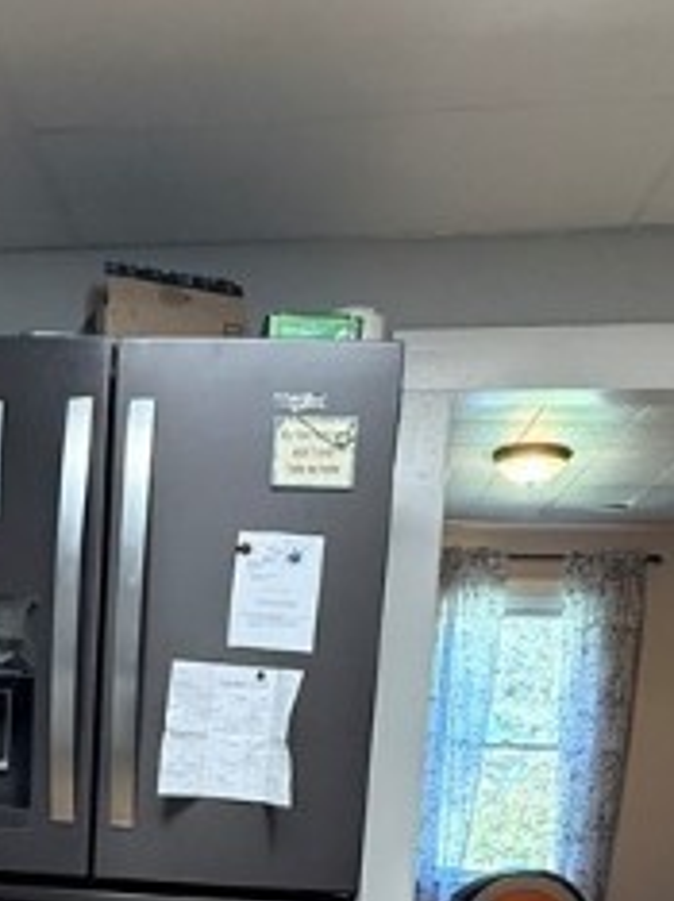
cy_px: 916
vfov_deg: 36.7
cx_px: 96
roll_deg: -3.1
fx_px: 1196
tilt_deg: -8.0
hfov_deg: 30.4
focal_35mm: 46
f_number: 2.2
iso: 640
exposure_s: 1/120
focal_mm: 2.22
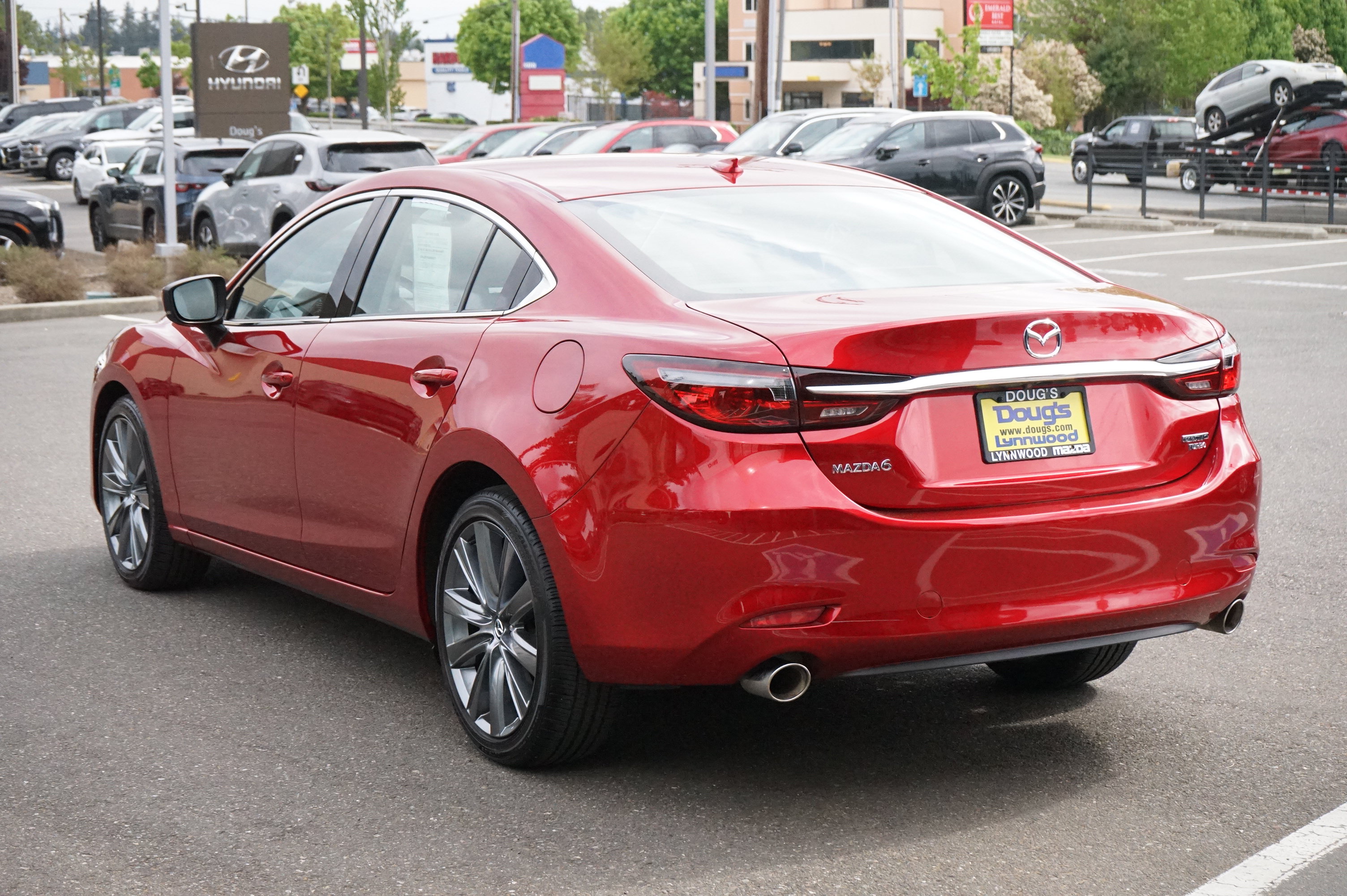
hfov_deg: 31.9
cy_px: 448
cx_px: 674
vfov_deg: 21.5
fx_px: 2355
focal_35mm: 63
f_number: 8
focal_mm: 63
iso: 6400
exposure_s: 1/5000
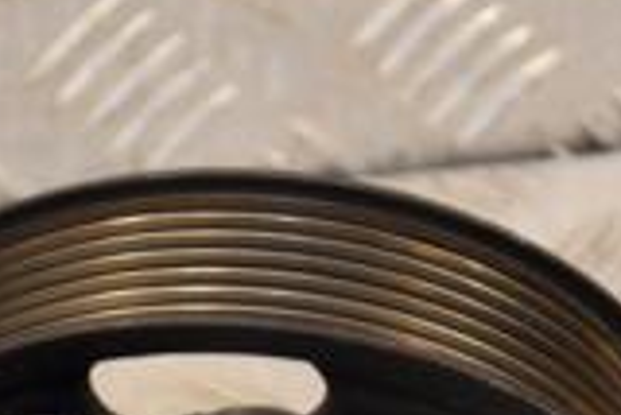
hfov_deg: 5.2
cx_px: 8
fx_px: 6785
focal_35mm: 393
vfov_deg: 3.5
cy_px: 597
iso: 800
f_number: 5.3
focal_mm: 70
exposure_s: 1/125
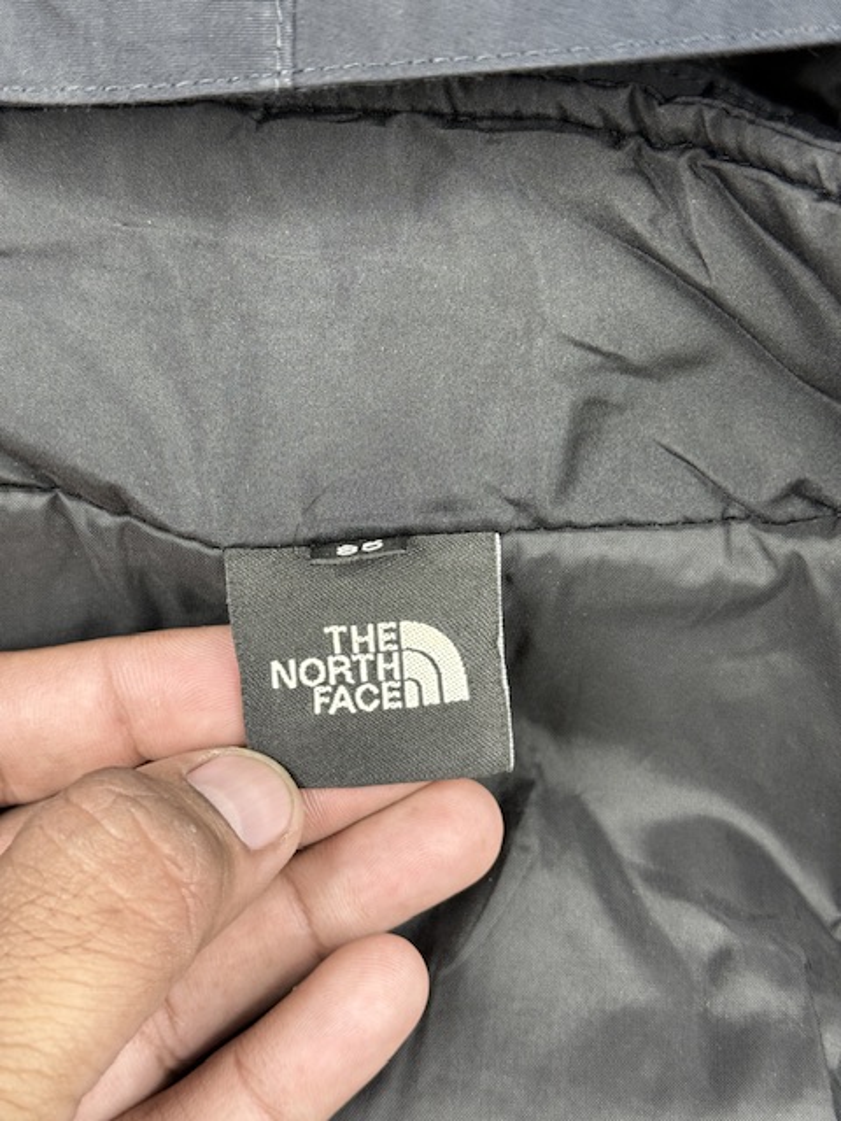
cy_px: 560
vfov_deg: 39.7
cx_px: 420
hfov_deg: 30.3
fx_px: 1555
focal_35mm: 48
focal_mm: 6.76
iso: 100
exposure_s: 1/50
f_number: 1.78
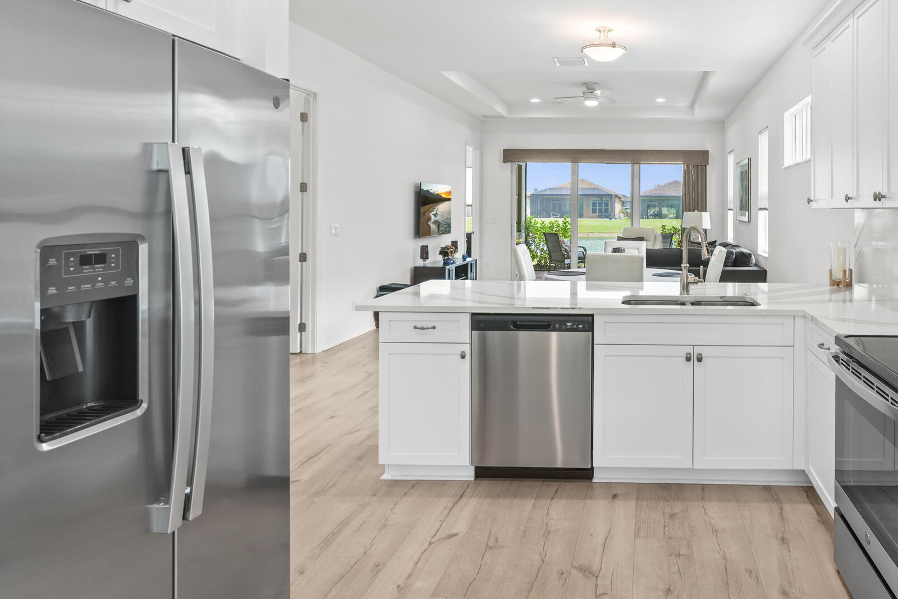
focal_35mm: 25
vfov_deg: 50.5
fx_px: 624
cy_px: 209
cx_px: 629
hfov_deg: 68.6
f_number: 10
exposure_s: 1/4
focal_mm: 16
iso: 400
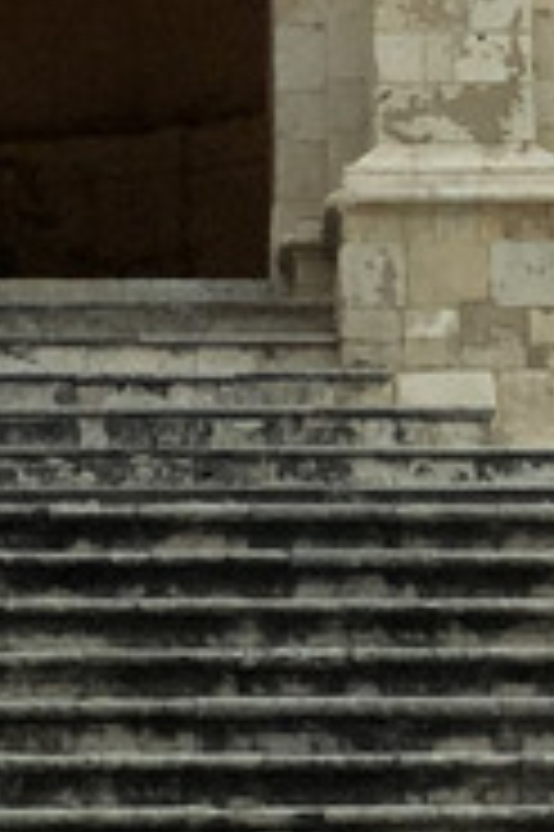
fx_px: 8117
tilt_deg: +25.7
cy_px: -1367
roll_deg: +1.4
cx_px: 153
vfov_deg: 5.6
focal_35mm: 351
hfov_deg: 3.9
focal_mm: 6
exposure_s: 1/60
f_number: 2.4
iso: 16
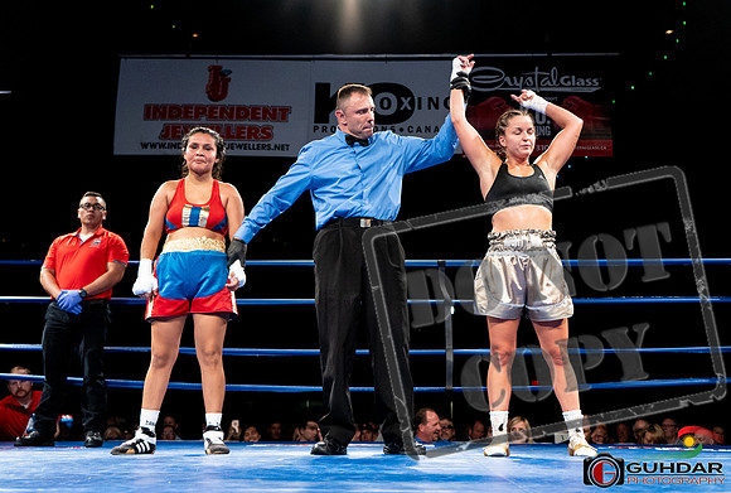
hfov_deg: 48.1
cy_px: 226
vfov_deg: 33.5
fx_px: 818
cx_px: 406
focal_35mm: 40
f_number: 4
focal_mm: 36
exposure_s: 1/800
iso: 3200
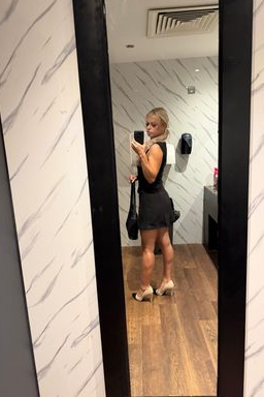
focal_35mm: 26
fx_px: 286
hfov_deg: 49.5
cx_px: 126
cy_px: 196
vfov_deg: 69.4
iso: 640
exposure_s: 1/50
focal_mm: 6.76
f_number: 1.78
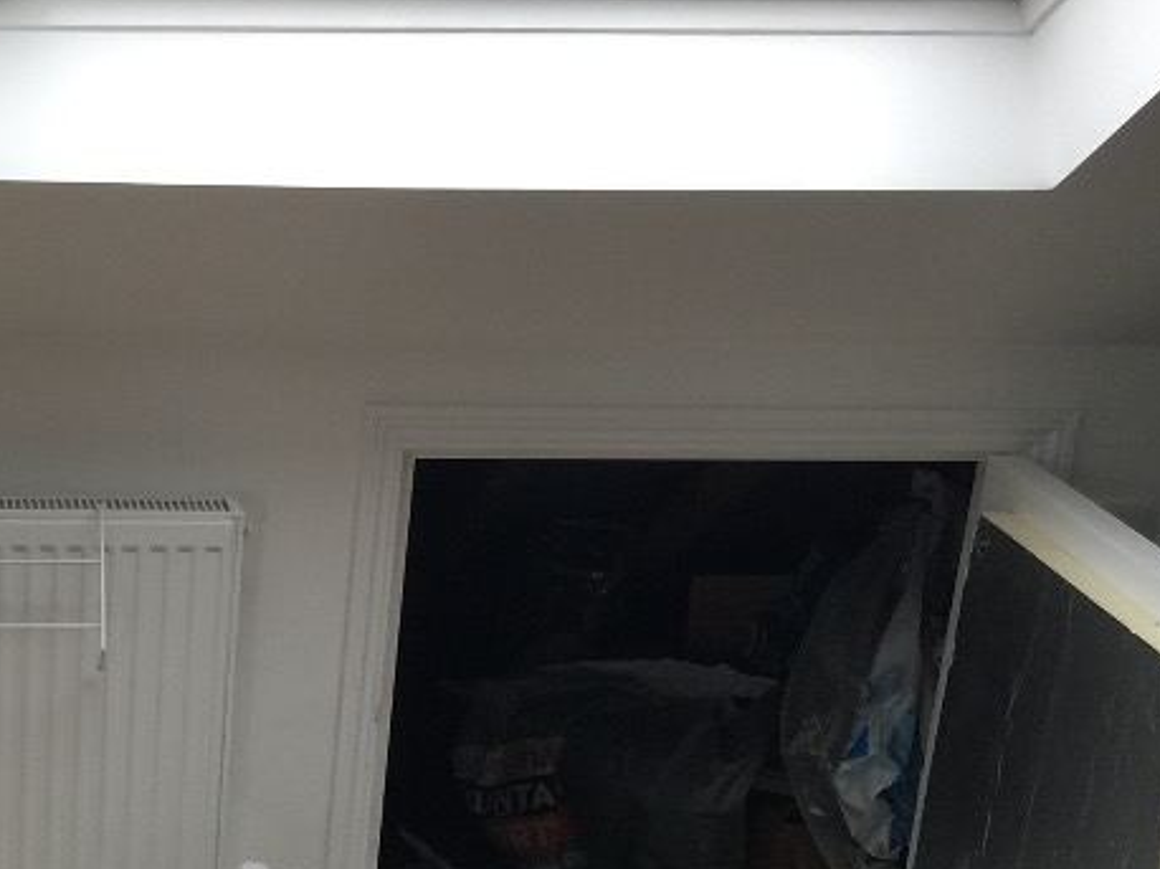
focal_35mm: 76
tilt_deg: -22.6
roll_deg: +0.1
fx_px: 2545
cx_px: -61
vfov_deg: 19.0
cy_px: 801
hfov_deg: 24.3
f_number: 2.2
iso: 40
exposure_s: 1/33
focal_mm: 4.15
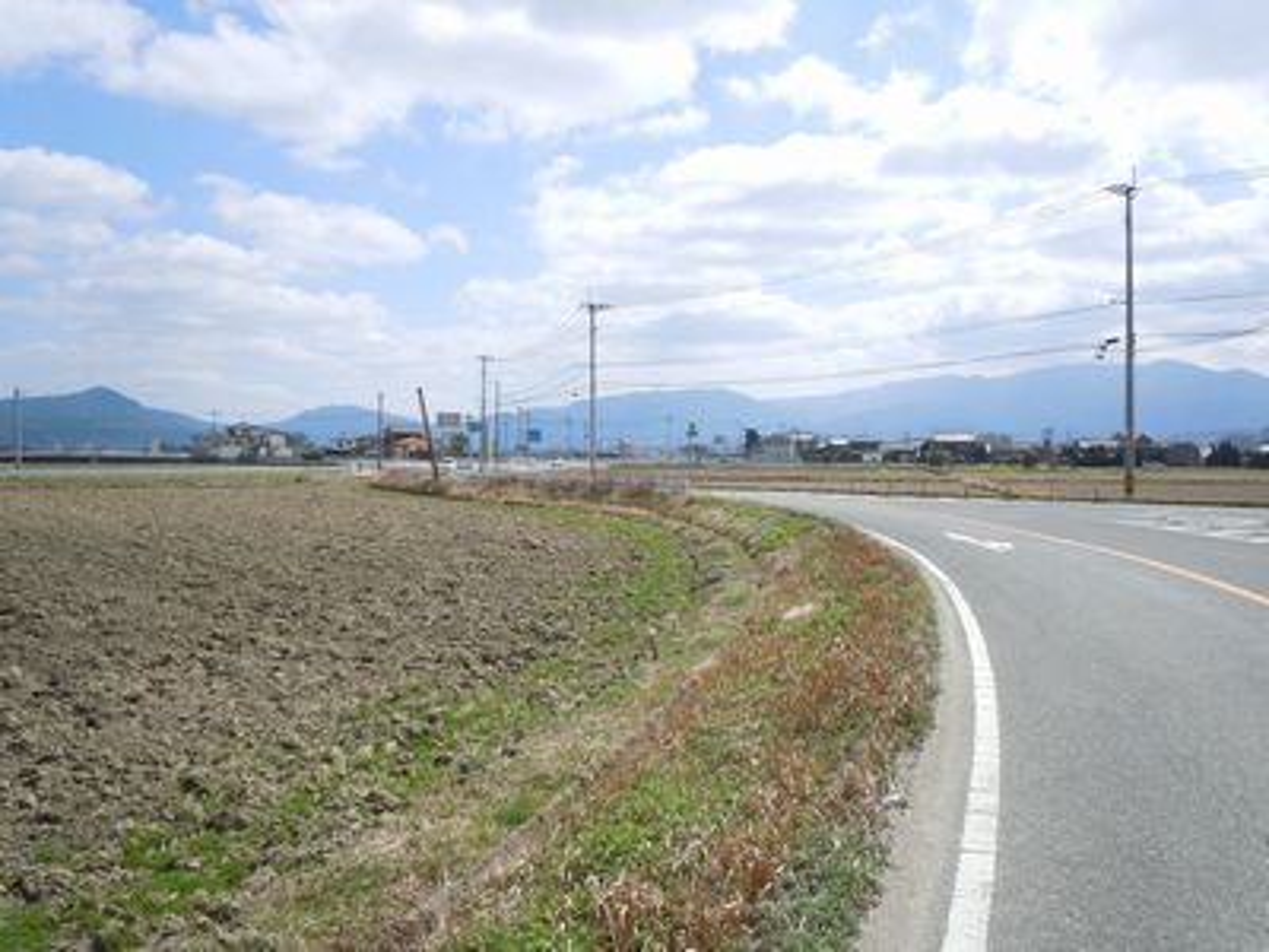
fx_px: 1026
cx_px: 634
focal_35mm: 28
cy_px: 476
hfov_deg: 63.4
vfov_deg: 49.7
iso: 100
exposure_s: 1/800
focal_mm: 5
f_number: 3.7
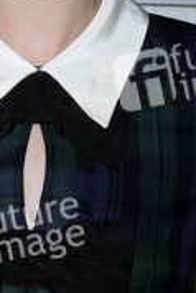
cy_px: -10
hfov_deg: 4.5
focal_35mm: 303
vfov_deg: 6.8
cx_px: 49
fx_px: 2470
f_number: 10
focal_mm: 135
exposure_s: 1/250
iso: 500
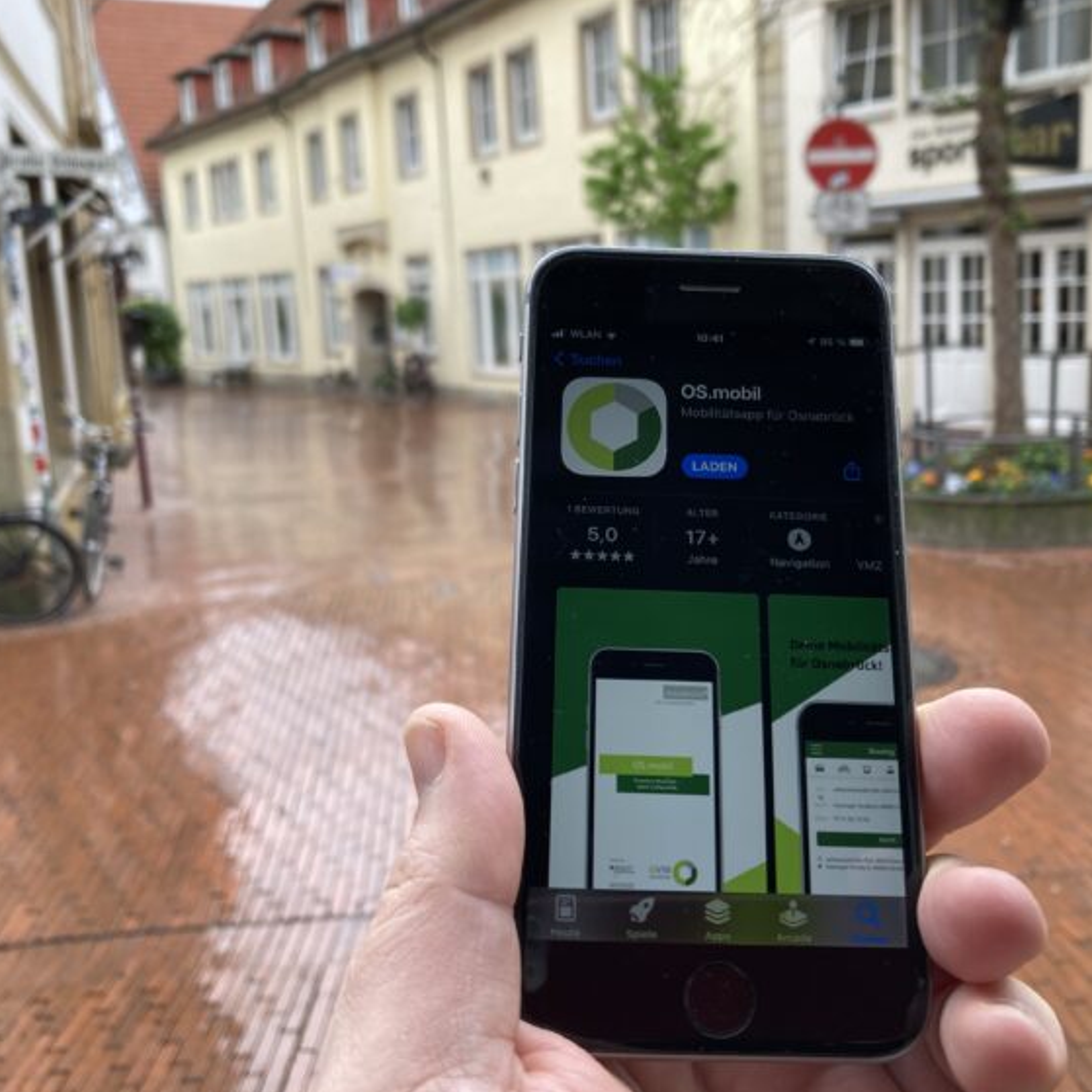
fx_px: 1213
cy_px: 543
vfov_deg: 48.5
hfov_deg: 48.4
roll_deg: +2.4
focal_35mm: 34
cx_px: 582
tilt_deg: -9.6
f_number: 1.8
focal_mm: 3.99
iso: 32
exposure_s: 1/121
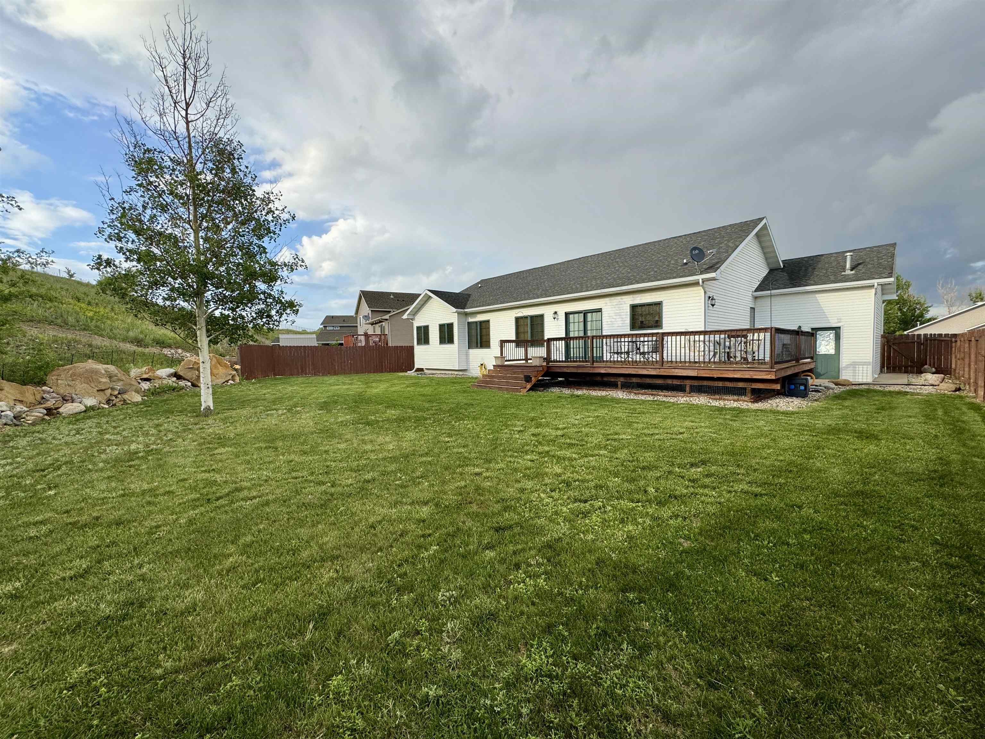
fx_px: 398
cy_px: 370
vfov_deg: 85.7
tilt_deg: -2.4
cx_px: 492
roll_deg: +0.9
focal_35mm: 14
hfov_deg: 102.1
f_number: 2.2
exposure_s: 1/812
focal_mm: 2.22
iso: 50
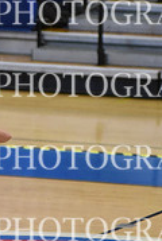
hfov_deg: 2.1
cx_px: -16
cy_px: 121
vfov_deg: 3.2
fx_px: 4350
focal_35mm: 647
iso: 8000
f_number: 2.8
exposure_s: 1/1000
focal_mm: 200
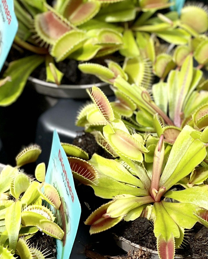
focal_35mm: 177
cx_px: 36
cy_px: 49
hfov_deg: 8.7
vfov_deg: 10.9
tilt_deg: -30.7
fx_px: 1362
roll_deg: -1.3
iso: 32
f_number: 2.2
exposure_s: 1/630
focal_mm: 7.5
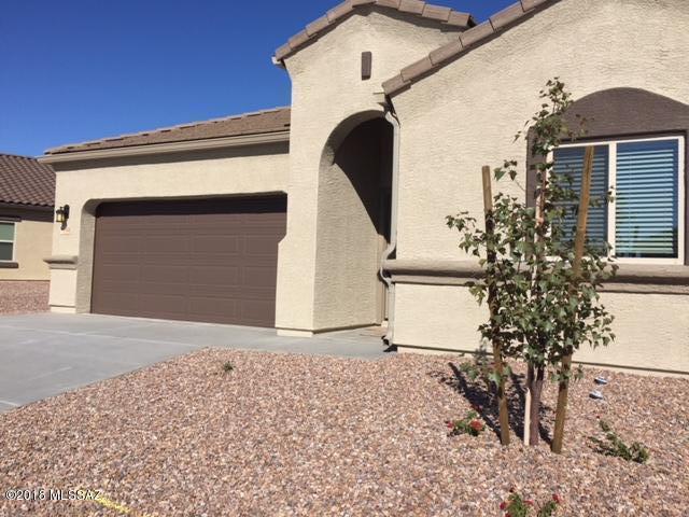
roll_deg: -1.9
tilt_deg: +1.3
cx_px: 344
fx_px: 577
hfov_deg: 61.7
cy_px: 258
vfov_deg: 48.2
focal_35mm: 29
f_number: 2.2
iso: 32
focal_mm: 4.15
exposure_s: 1/3597
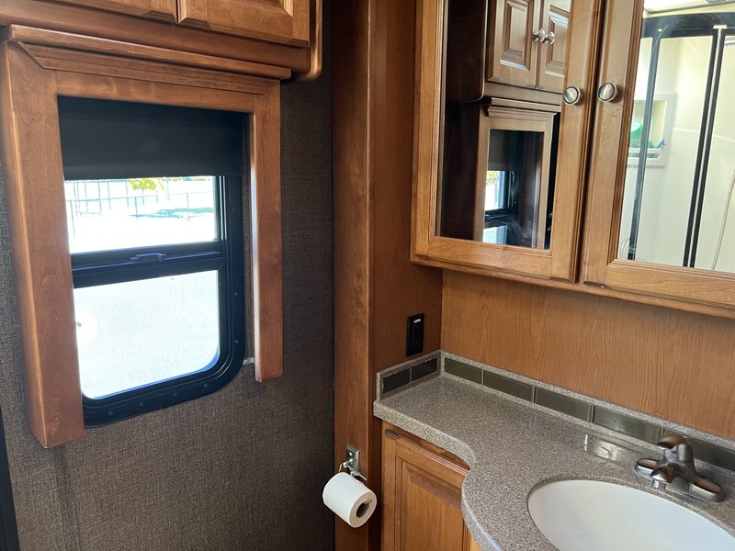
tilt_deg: -8.9
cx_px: 368
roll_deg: +0.7
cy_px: 276
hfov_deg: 67.3
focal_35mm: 26
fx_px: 552
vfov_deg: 53.1
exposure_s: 1/60
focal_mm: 5.7
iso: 200
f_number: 1.5
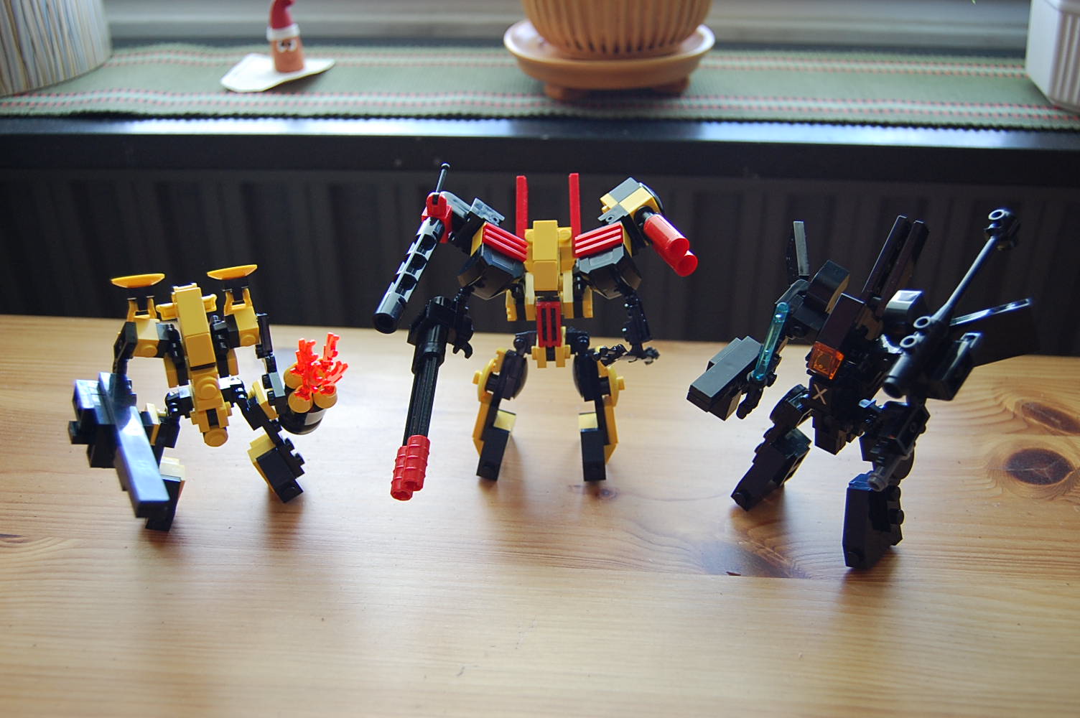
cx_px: 540
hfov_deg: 55.1
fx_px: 1034
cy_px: 359
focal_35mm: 34
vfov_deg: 38.3
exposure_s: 1/30
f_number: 3.8
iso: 500
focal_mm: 23
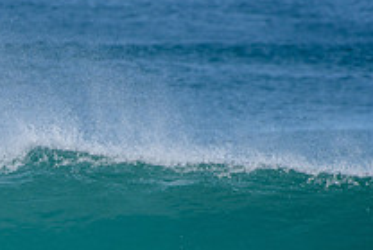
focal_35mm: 1395
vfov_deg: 1.0
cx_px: -18
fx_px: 14463
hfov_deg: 1.5
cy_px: 296
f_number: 5.6
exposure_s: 1/2000
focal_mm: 500
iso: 160
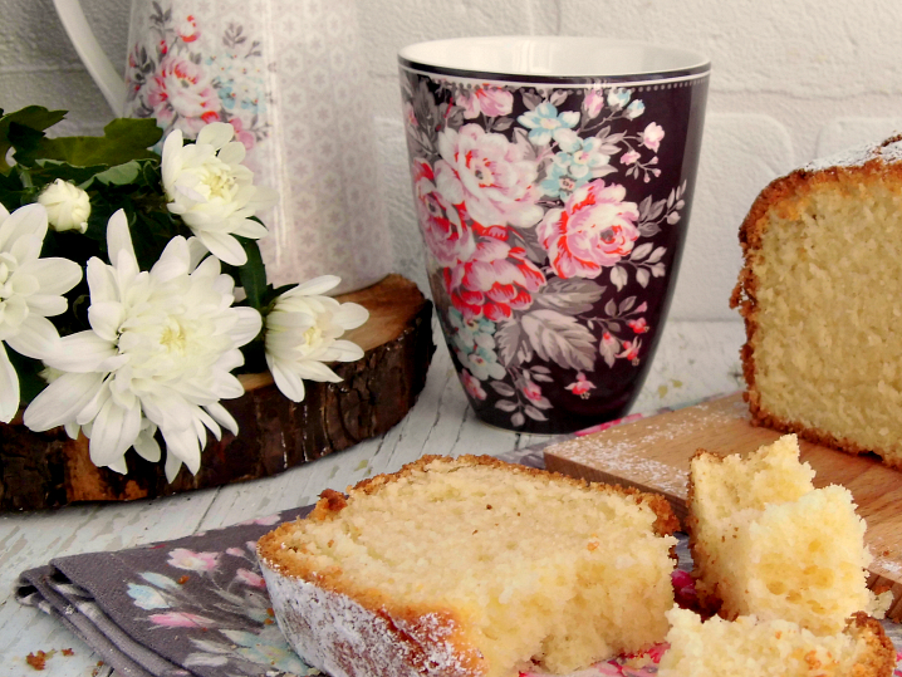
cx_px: 641
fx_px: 1746
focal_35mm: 67
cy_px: 421
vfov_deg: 21.9
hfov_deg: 28.7
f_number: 3.4
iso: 100
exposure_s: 1/125
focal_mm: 8.3
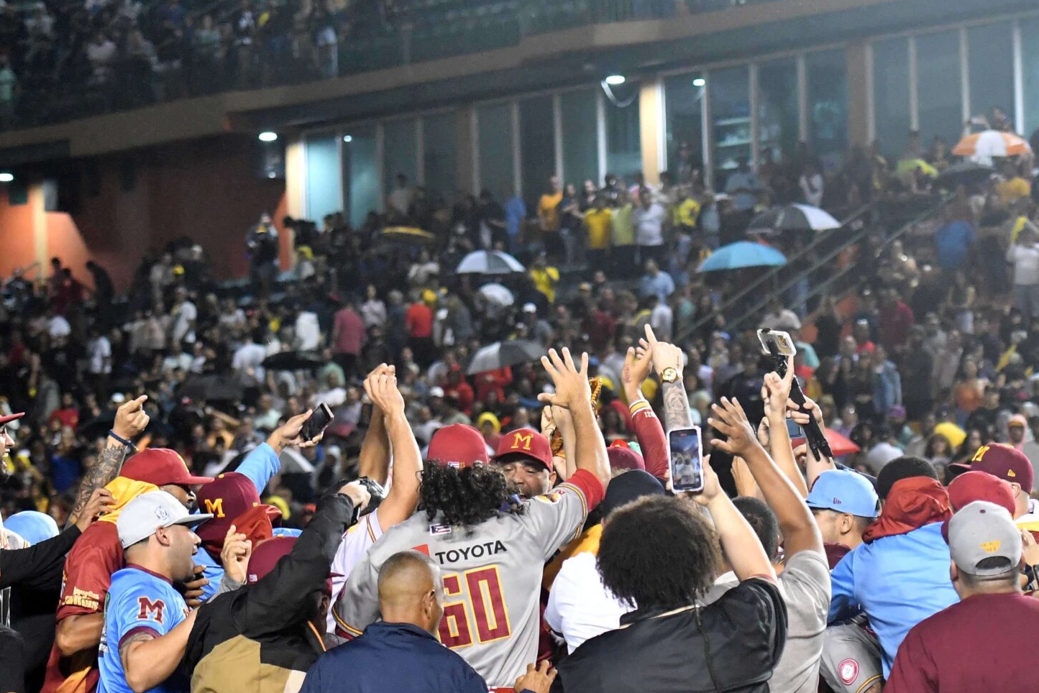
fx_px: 5369
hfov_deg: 11.0
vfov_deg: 7.4
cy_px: 596
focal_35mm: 186
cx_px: 631
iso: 2500
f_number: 2.8
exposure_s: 1/1000
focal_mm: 70
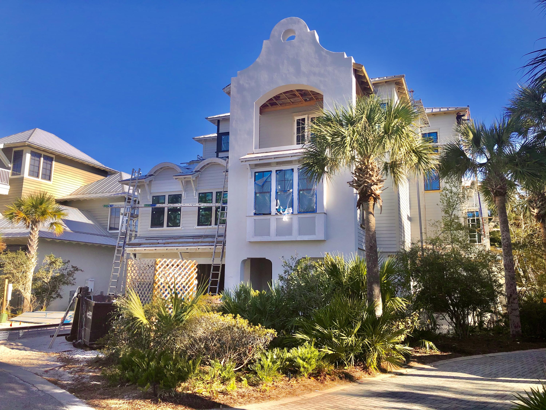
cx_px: 273
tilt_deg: +10.1
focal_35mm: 28
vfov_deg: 49.7
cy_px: 205
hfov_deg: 63.4
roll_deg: -2.0
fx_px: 442
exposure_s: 1/941
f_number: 1.8
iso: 20
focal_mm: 3.99
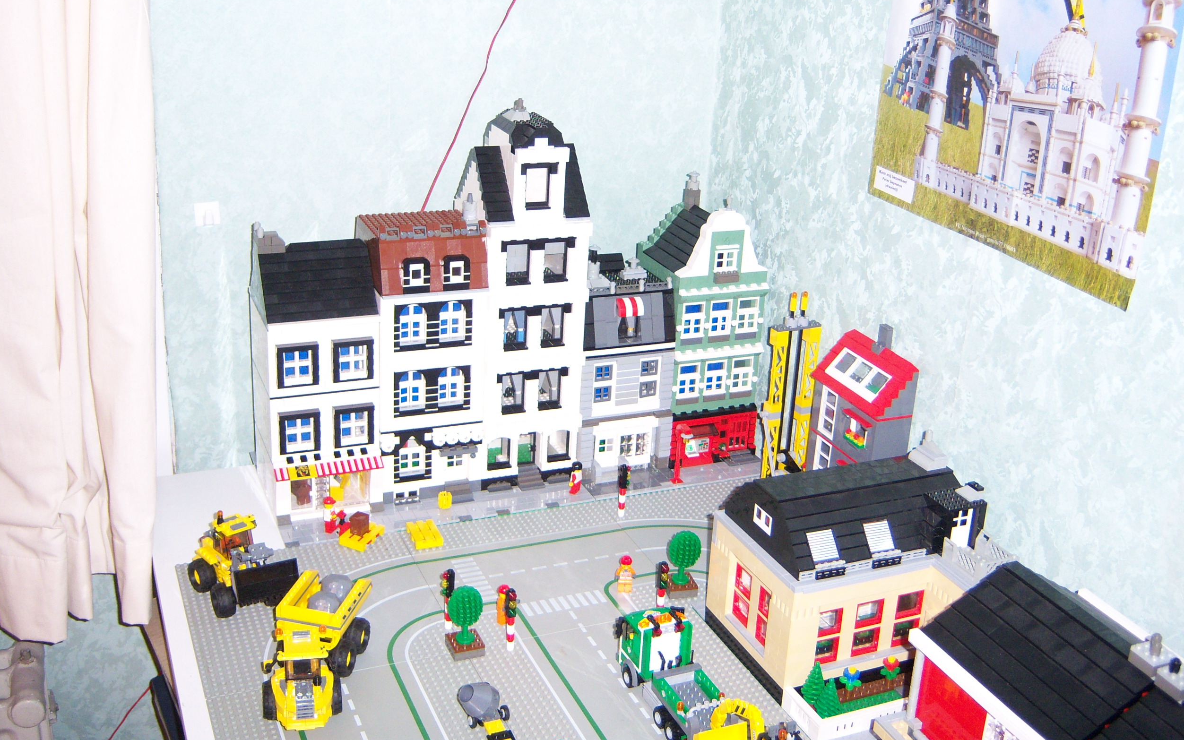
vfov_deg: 32.7
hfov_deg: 50.4
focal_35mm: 39
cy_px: 289
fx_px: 1259
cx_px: 602
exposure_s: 1/60
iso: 160
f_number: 2.8
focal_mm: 7.5
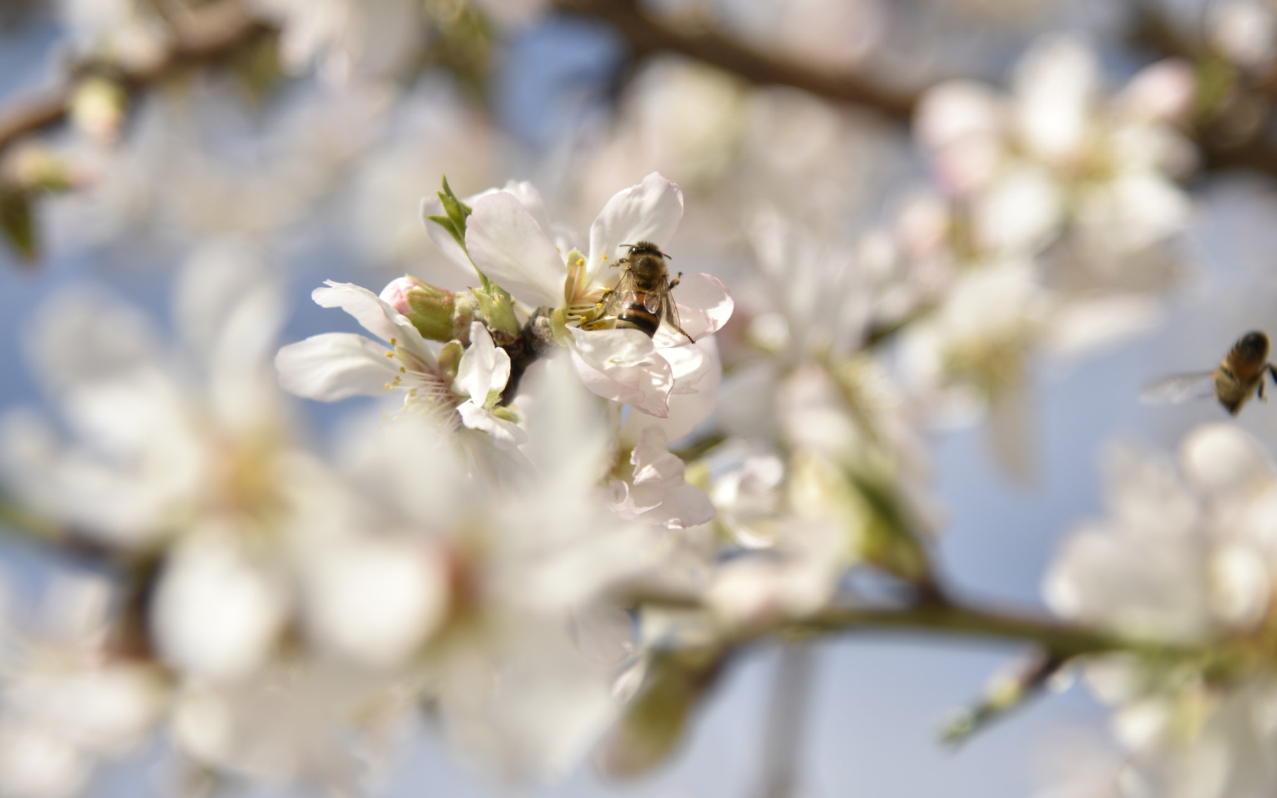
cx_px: 639
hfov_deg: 11.4
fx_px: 6403
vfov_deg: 7.1
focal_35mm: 184
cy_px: 387
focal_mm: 120
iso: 100
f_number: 4
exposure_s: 1/1000
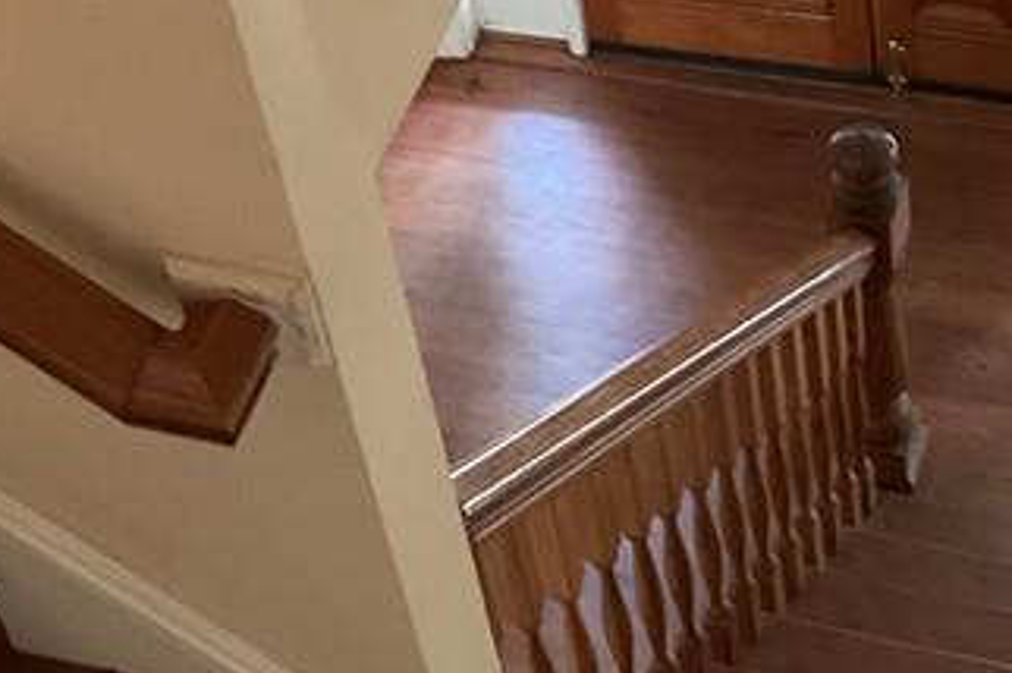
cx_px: 534
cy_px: 25
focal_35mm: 96
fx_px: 2696
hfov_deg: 21.3
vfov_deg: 14.0
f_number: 1.8
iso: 320
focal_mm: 3
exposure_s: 1/30
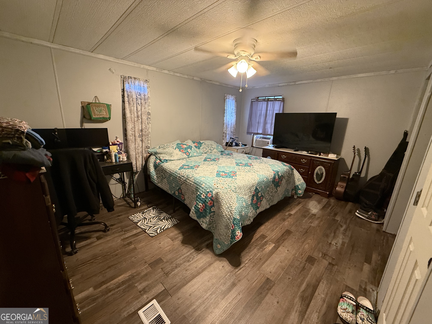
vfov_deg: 85.7
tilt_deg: -13.2
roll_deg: -2.0
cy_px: 162
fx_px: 175
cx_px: 216
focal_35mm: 14
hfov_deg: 102.1
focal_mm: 2.22
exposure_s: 1/48
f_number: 2.2
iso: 320
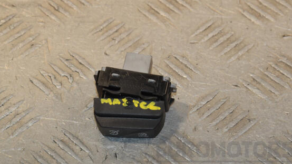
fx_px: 1383
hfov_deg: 12.1
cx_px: 146
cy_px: 79
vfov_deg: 6.8
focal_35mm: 179
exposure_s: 1/200
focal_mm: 105
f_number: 10
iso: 800
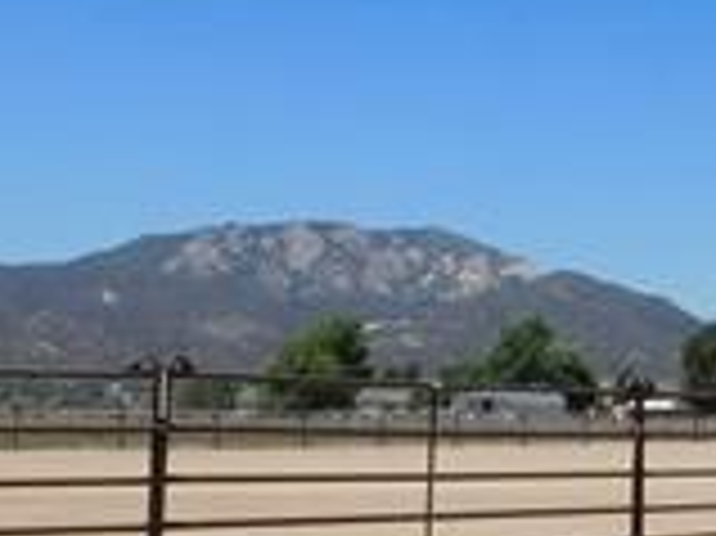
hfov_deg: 21.4
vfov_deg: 17.3
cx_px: 865
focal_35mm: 85
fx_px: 1757
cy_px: 277
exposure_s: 1/640
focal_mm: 5.3
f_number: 6.4
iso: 125
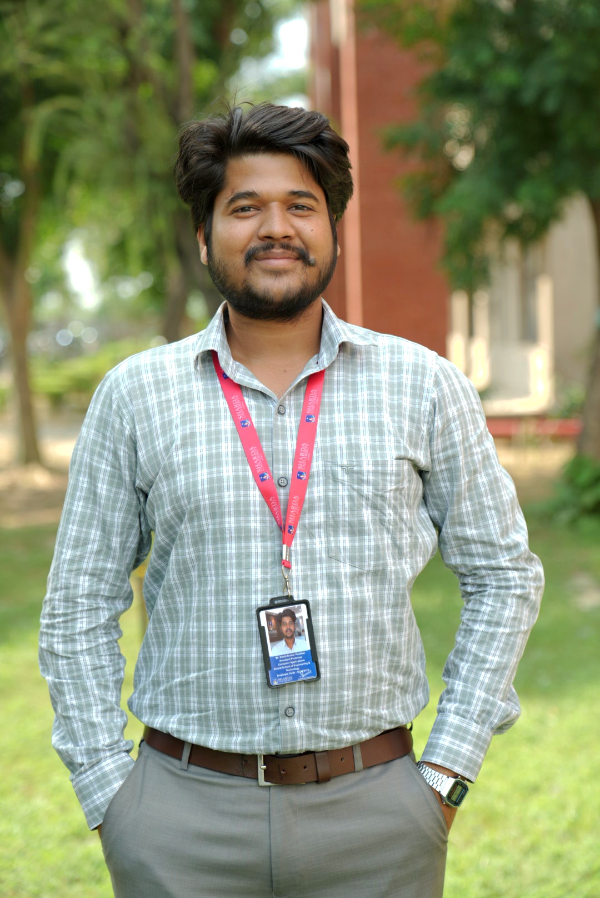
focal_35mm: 63
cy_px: 449
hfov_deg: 21.6
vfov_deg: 31.9
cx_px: 300
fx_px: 1572
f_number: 2.8
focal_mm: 63
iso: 50
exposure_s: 1/200
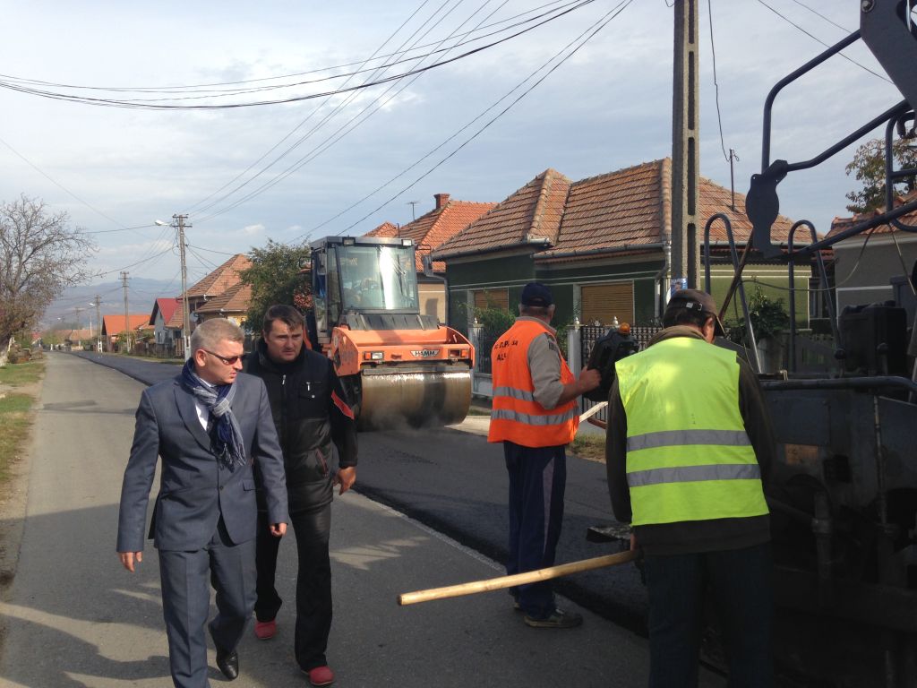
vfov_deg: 42.9
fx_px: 874
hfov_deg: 55.4
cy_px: 344
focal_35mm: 33
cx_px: 458
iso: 50
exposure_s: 1/1153
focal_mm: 4.12
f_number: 2.4
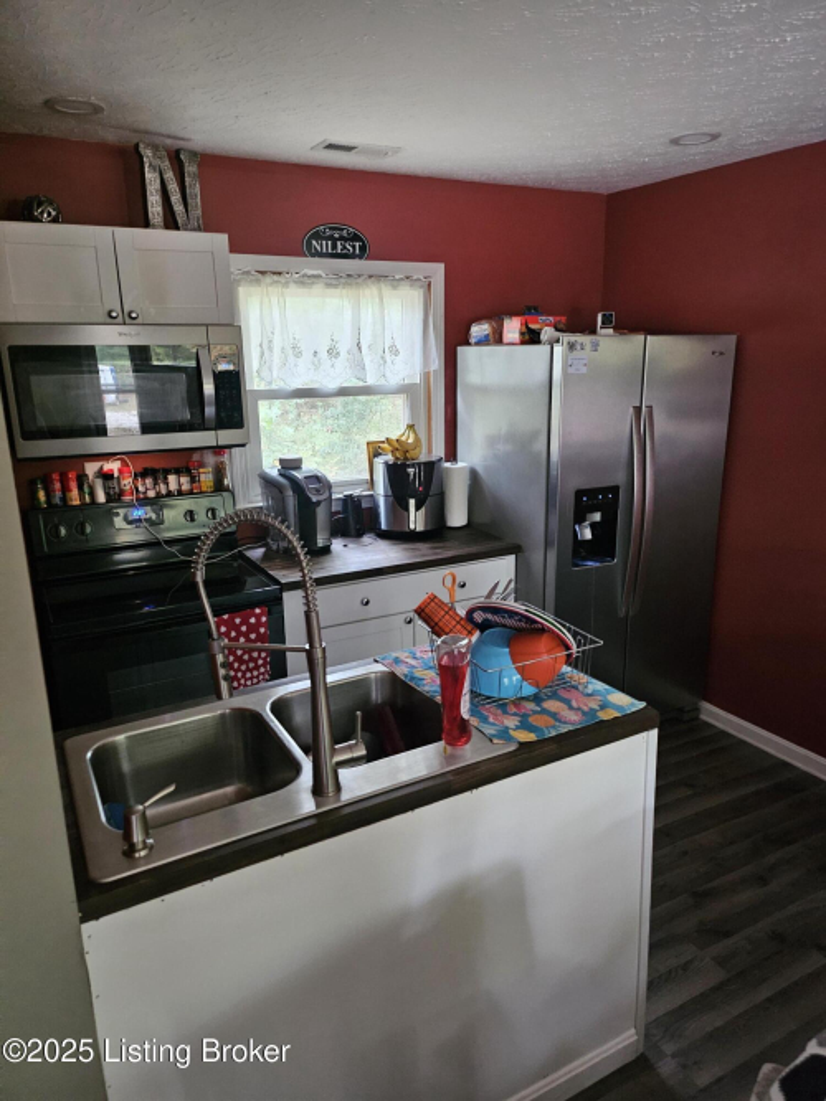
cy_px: 550
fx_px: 764
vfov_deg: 71.6
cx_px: 413
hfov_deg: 56.8
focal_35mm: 24
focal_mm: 5
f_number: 1.8
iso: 640
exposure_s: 1/30
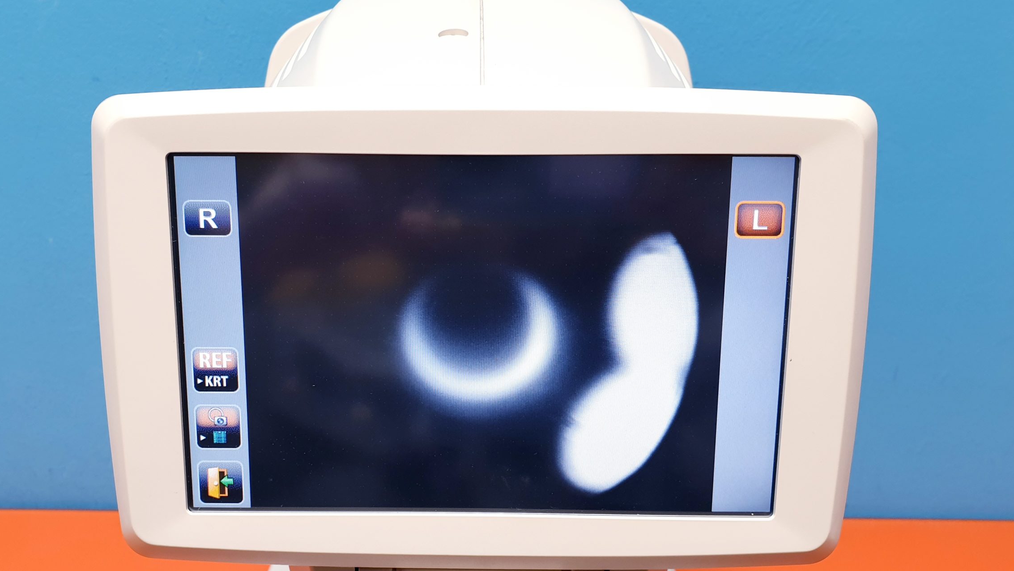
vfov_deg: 36.6
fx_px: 860
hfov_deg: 60.9
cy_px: 336
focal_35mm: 32
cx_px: 461
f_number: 2.4
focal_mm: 4.3
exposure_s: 1/50
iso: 100
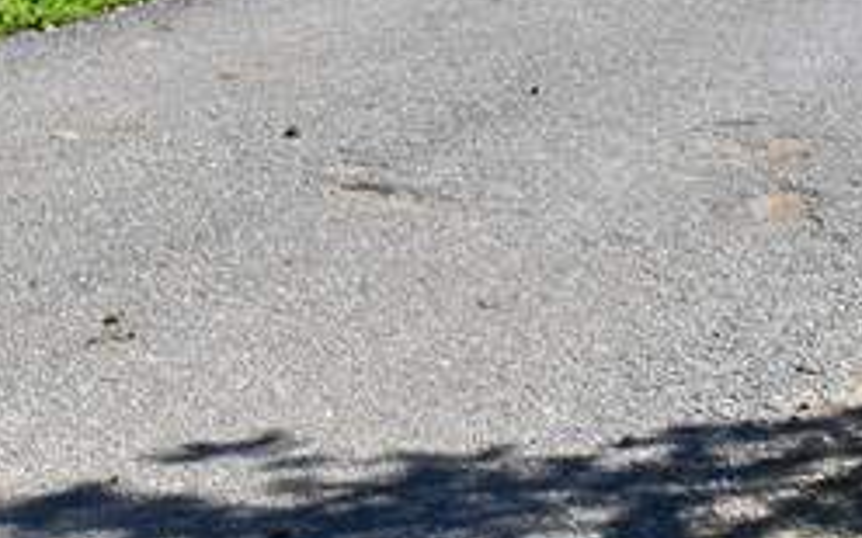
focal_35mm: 133
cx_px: -151
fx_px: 3124
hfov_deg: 15.2
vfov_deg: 9.3
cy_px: -472
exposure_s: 1/250
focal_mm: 18
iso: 140
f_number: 8
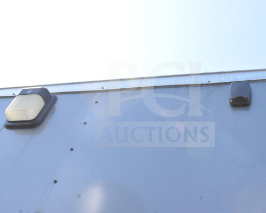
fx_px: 367
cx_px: 154
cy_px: 105
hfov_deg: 39.8
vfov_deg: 32.3
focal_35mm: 47
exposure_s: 1/1250
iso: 6400
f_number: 18
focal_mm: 27
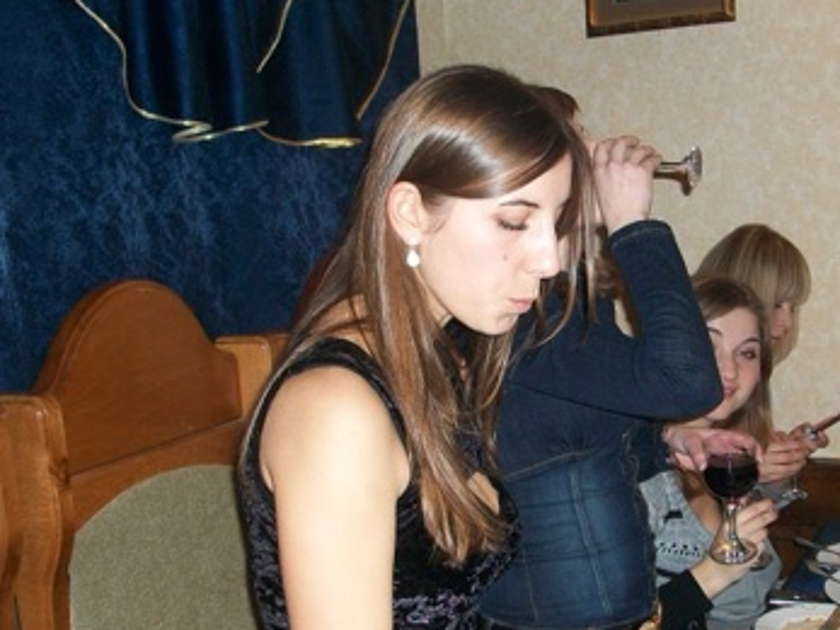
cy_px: 351
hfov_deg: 37.2
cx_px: 550
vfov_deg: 28.5
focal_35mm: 51
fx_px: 1237
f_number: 2.8
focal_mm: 5.7
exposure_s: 1/60
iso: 120
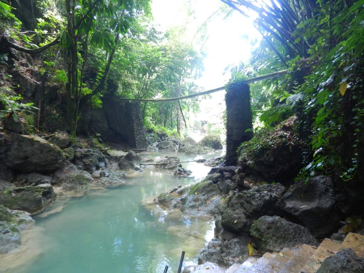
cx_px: 182
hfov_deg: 69.4
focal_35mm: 25
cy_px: 136
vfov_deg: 54.9
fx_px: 263
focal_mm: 4.5
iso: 400
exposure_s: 1/20
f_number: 3.5
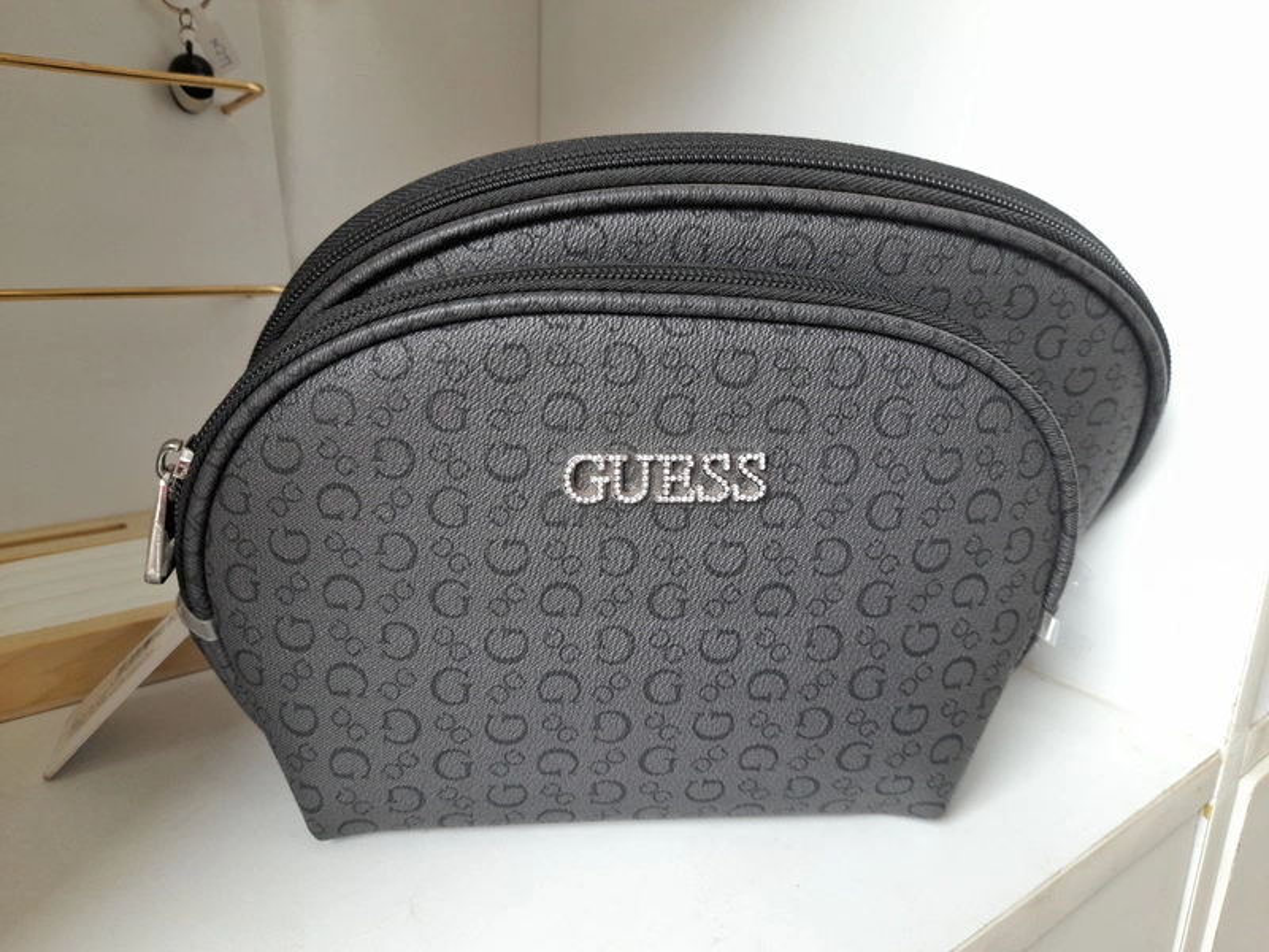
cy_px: 476
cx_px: 634
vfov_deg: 54.9
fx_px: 916
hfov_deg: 69.4
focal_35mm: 25
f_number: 2
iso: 64
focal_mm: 4.6
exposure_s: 1/60
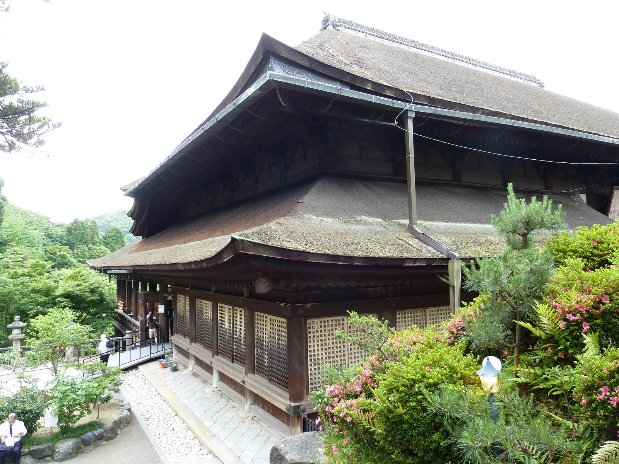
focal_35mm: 25
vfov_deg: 54.9
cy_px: 232
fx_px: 447
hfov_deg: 69.4
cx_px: 310
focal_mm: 4.1
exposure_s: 1/30
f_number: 3.3
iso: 100
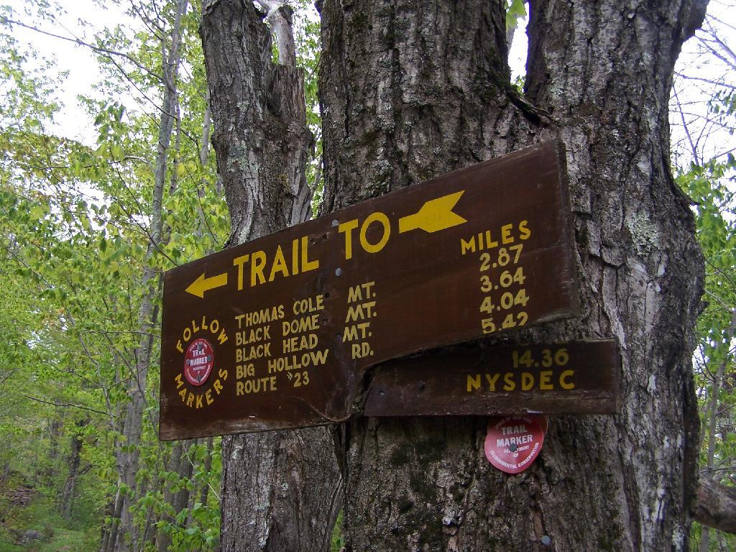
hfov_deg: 49.0
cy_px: 276
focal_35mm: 38
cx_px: 368
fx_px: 808
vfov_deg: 37.7
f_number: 2.8
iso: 80
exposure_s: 1/125
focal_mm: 6.3
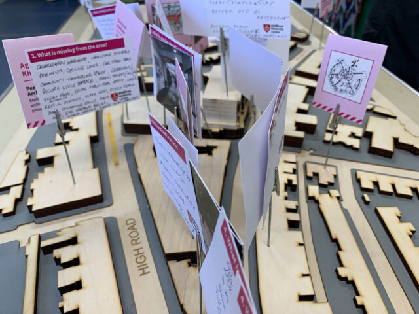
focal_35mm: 26
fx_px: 315
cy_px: 157
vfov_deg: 53.1
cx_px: 210
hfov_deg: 67.3
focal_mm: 4.25
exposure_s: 1/100
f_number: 1.8
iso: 80
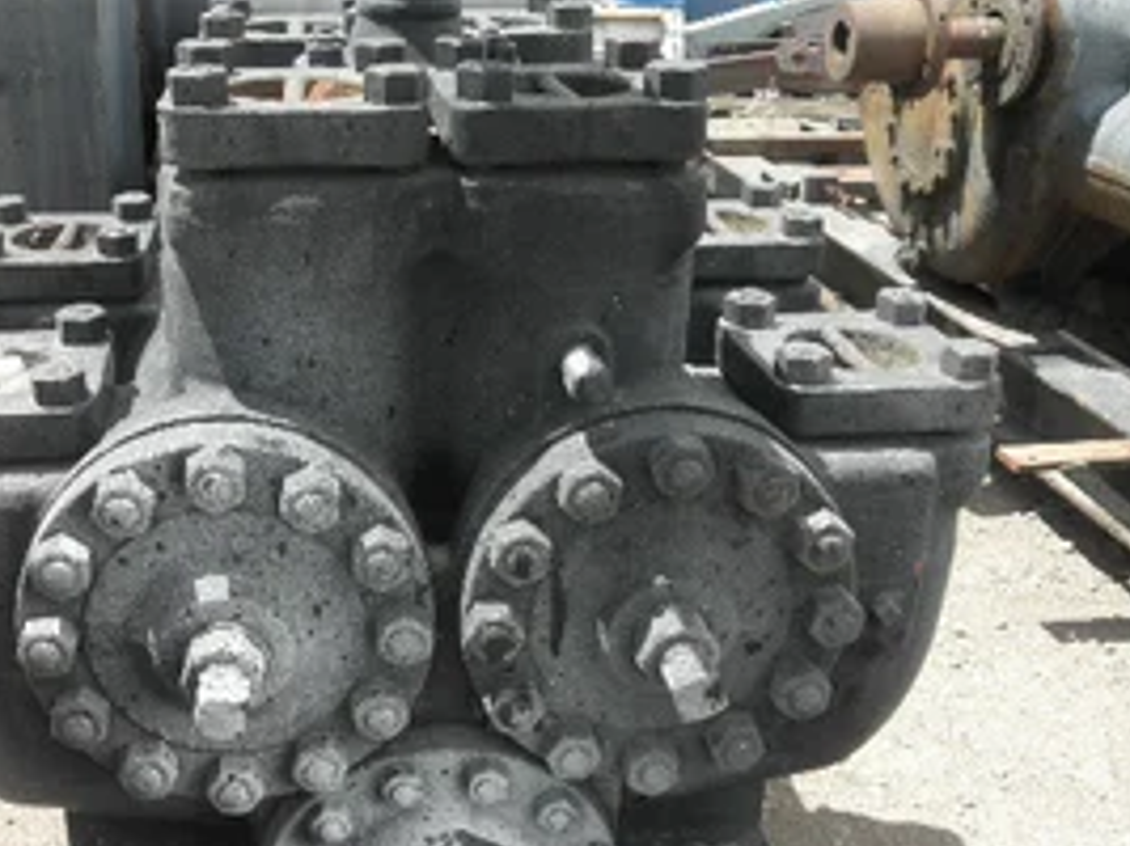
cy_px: 478
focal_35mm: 42
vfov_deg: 34.3
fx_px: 1370
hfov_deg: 44.3
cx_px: 398
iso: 64
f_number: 3
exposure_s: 1/400
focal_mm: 5
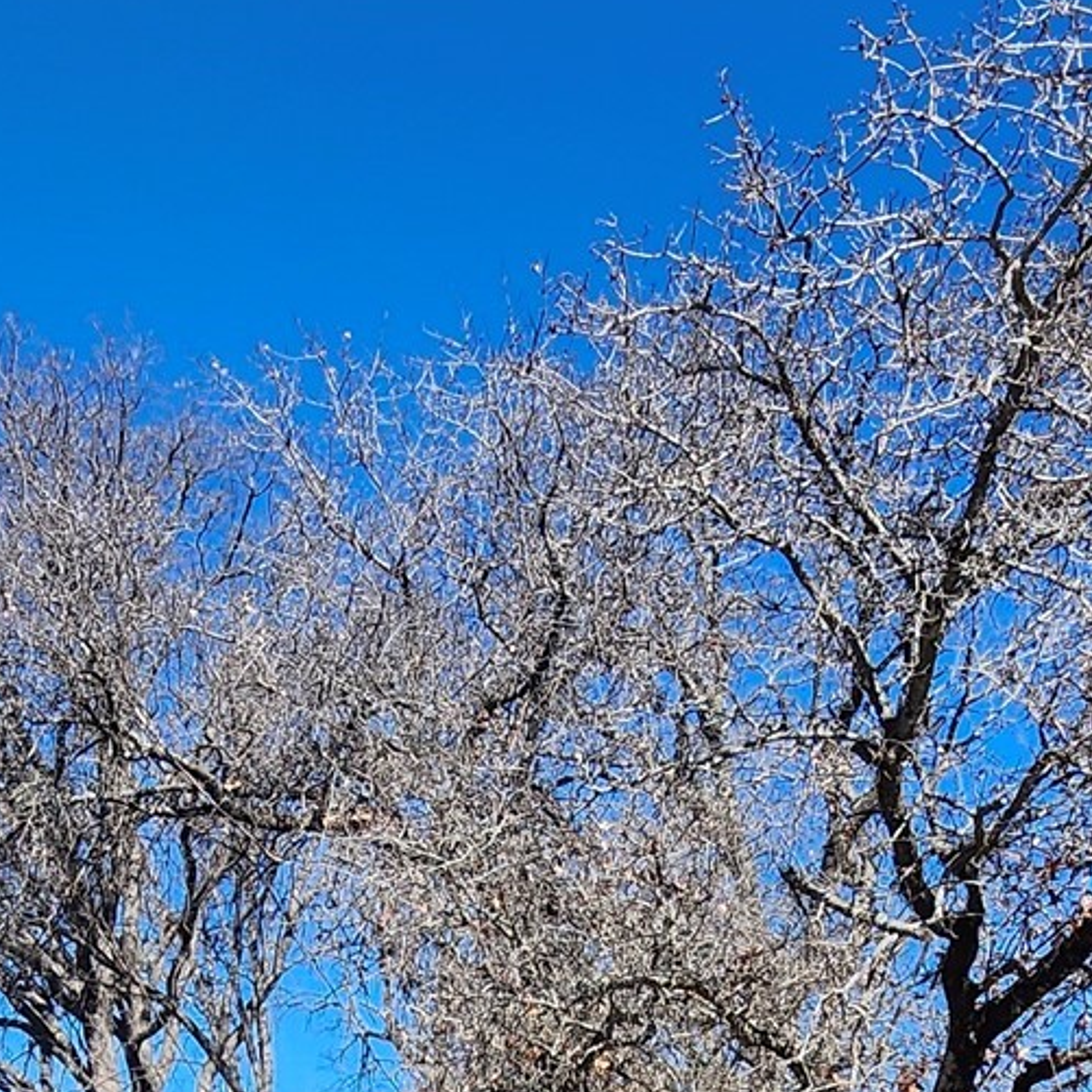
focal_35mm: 47
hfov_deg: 35.8
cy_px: 1190
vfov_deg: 32.0
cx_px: 403
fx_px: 1677
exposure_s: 1/1192
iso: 40
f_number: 2.2
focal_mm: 1.74
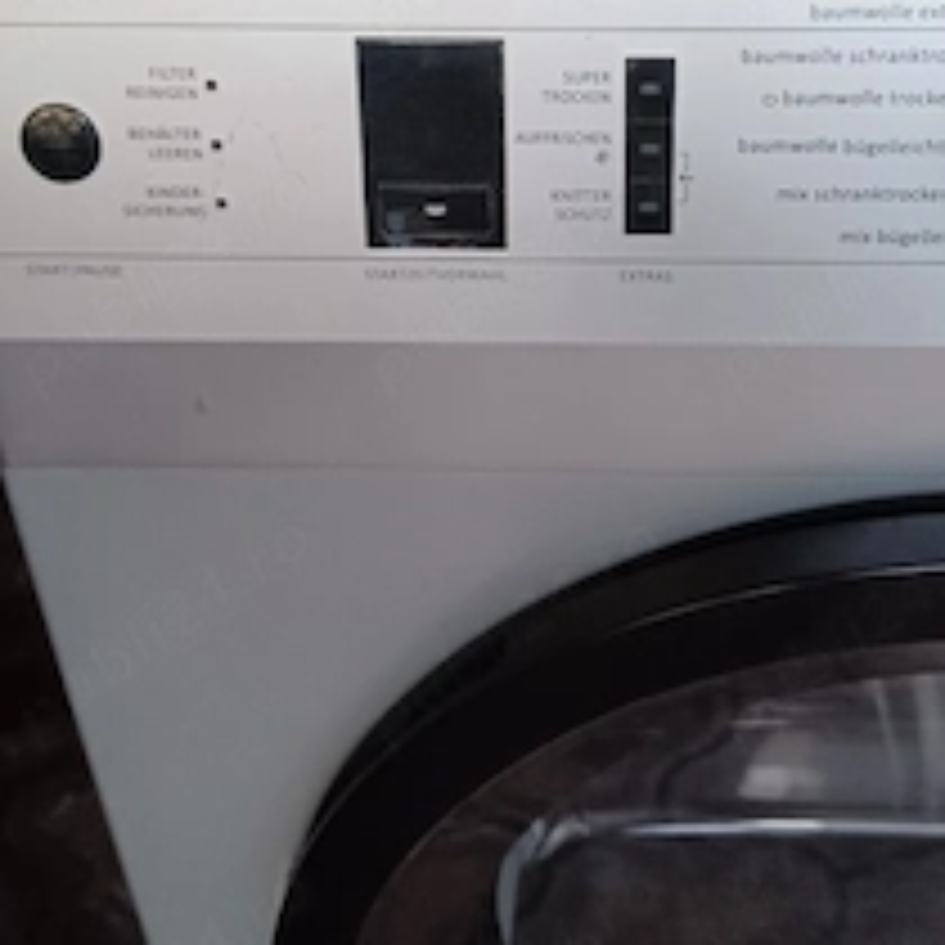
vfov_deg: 39.7
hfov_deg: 39.7
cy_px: 333
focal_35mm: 42
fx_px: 1297
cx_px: 603
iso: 800
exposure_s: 1/20
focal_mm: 4.6
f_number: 1.8
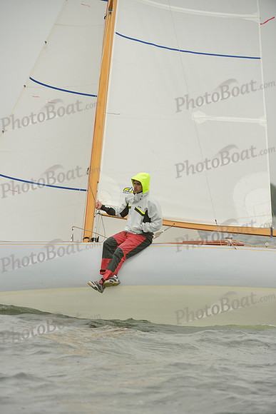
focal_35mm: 200
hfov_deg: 6.9
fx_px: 2298
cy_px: 207
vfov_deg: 10.3
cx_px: 138
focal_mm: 200
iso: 400
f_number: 4.5
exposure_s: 1/640
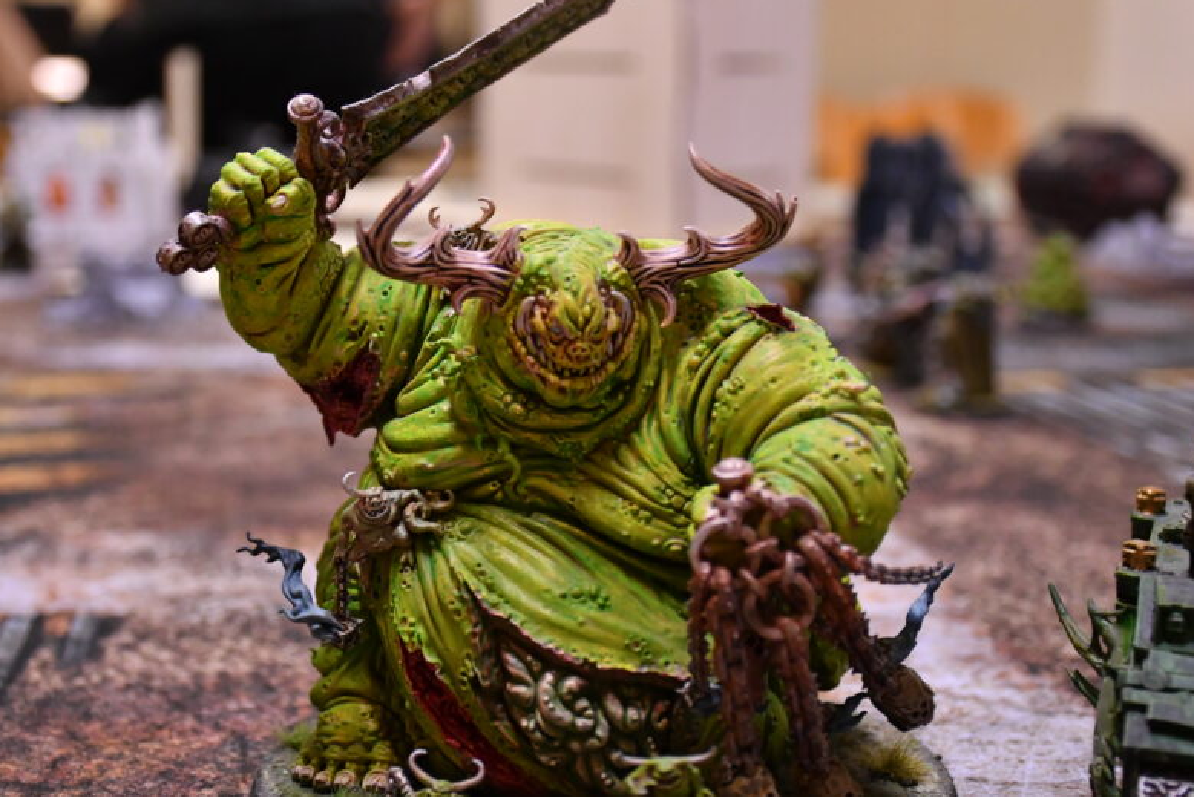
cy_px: 422
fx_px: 2223
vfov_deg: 20.3
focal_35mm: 67
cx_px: 564
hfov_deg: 30.1
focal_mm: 34
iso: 2000
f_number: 4.2
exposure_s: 1/200
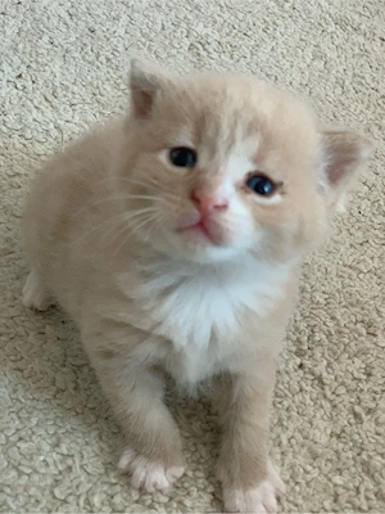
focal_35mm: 52
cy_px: 257
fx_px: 771
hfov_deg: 28.0
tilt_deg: -46.1
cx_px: 192
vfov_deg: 36.8
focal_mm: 6
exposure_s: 1/60
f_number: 2.4
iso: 400
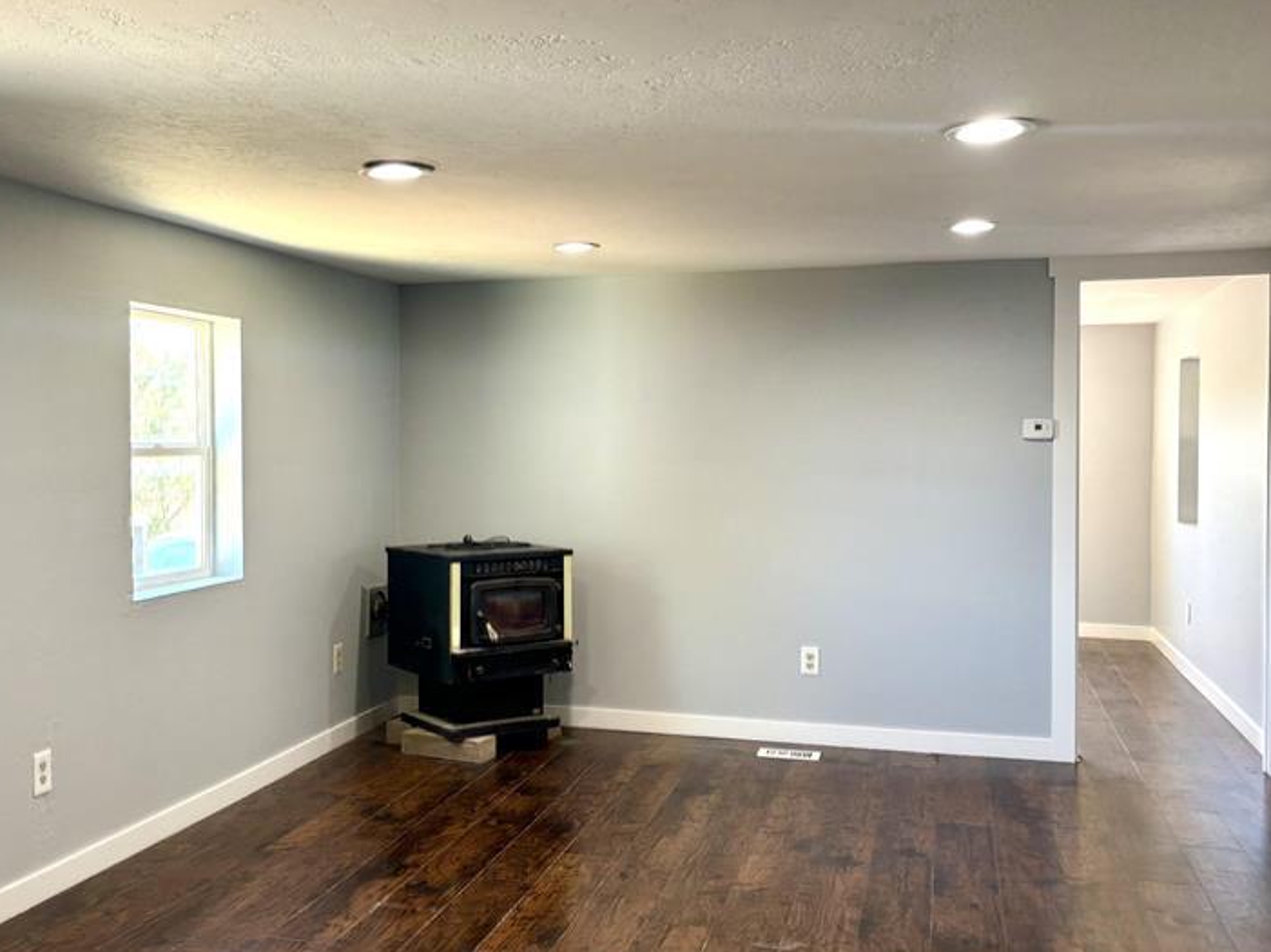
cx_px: 477
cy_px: 446
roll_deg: -1.0
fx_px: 1395
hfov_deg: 48.5
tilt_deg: +0.1
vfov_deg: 37.7
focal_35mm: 38
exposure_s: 1/60
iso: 100
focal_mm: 5.96
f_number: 1.6
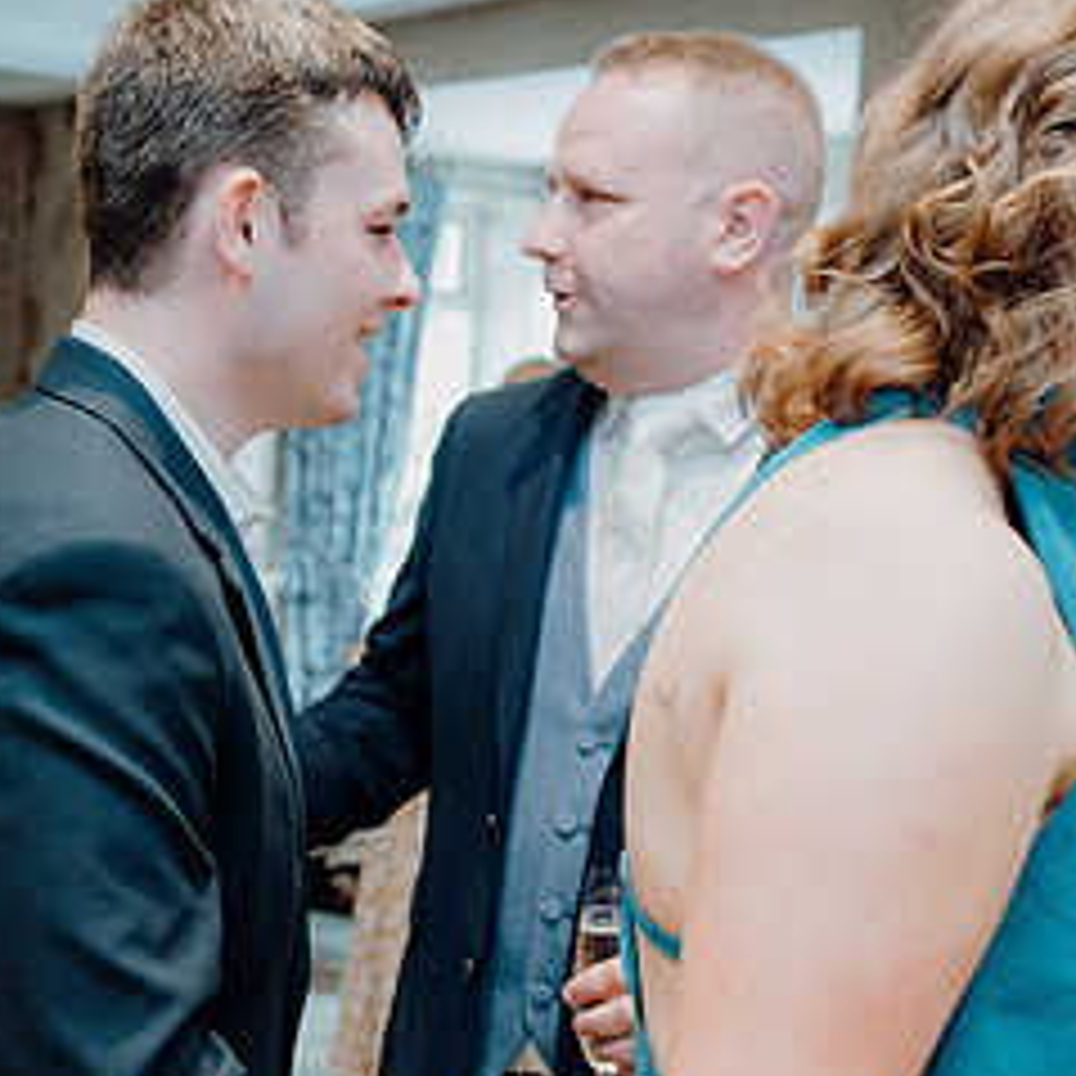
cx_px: 225
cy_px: 642
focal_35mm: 66
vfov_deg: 26.1
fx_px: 2321
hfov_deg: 25.7
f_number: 3.5
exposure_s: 1/160
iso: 2500
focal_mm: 32
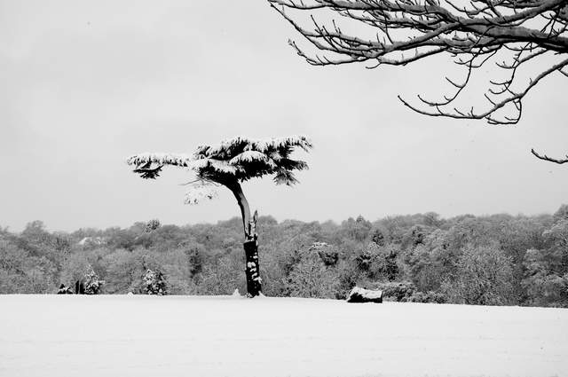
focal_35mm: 99
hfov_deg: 20.6
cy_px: 188
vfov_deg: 13.8
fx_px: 1560
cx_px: 284
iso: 640
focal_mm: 66
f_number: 10
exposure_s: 1/400
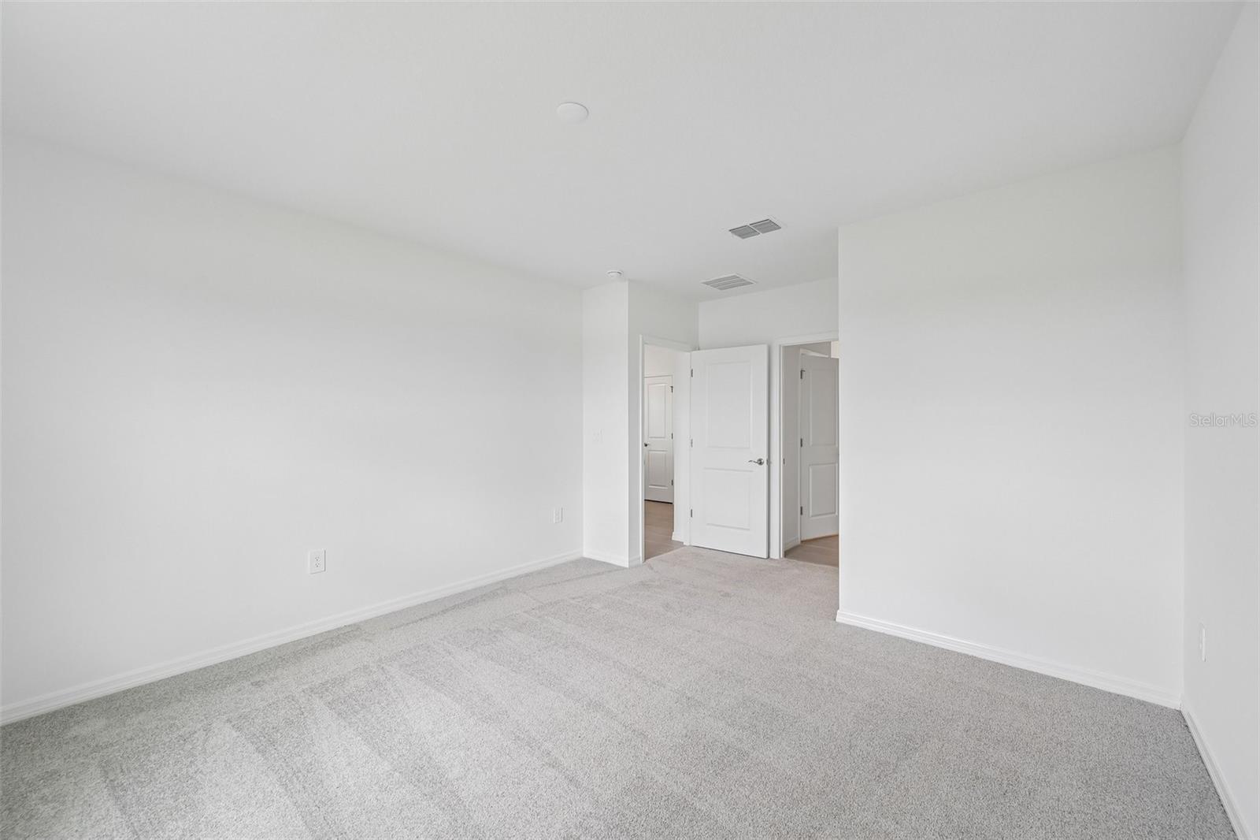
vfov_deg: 81.2
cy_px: 420
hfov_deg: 104.3
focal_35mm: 14
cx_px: 630
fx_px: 490
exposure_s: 1/60
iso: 400
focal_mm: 14
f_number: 8
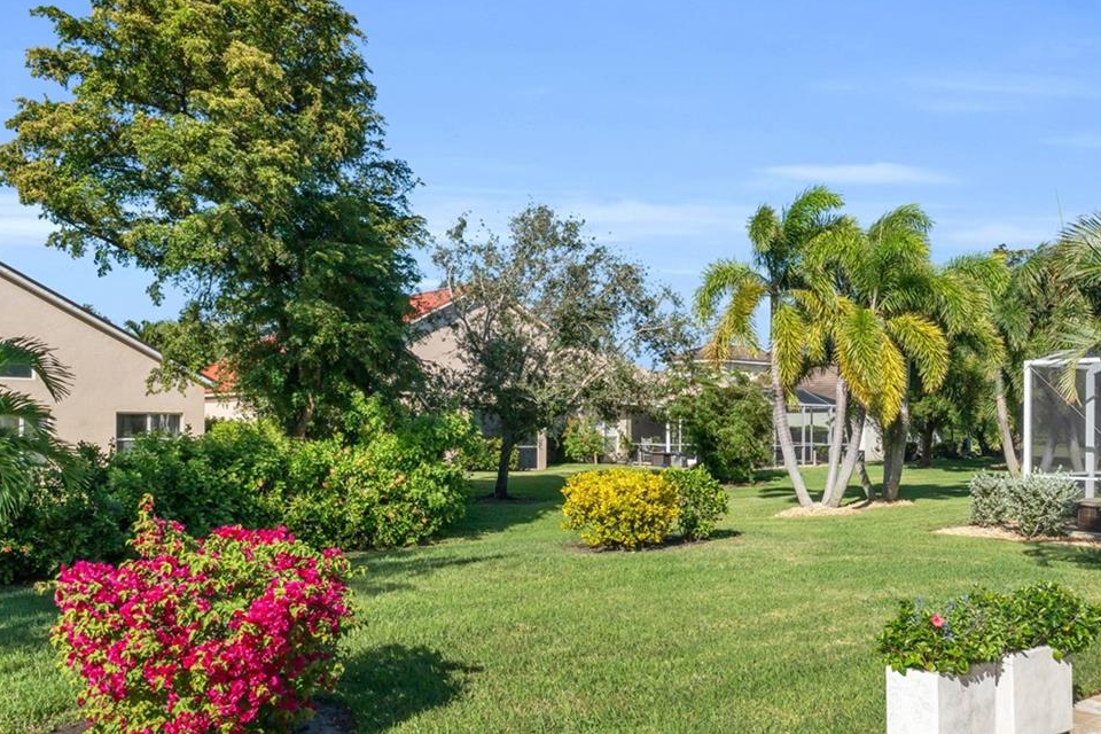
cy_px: 430
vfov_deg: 43.4
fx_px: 917
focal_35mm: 30
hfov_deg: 61.9
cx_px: 544
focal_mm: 18
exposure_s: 1/2000
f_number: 9
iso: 200
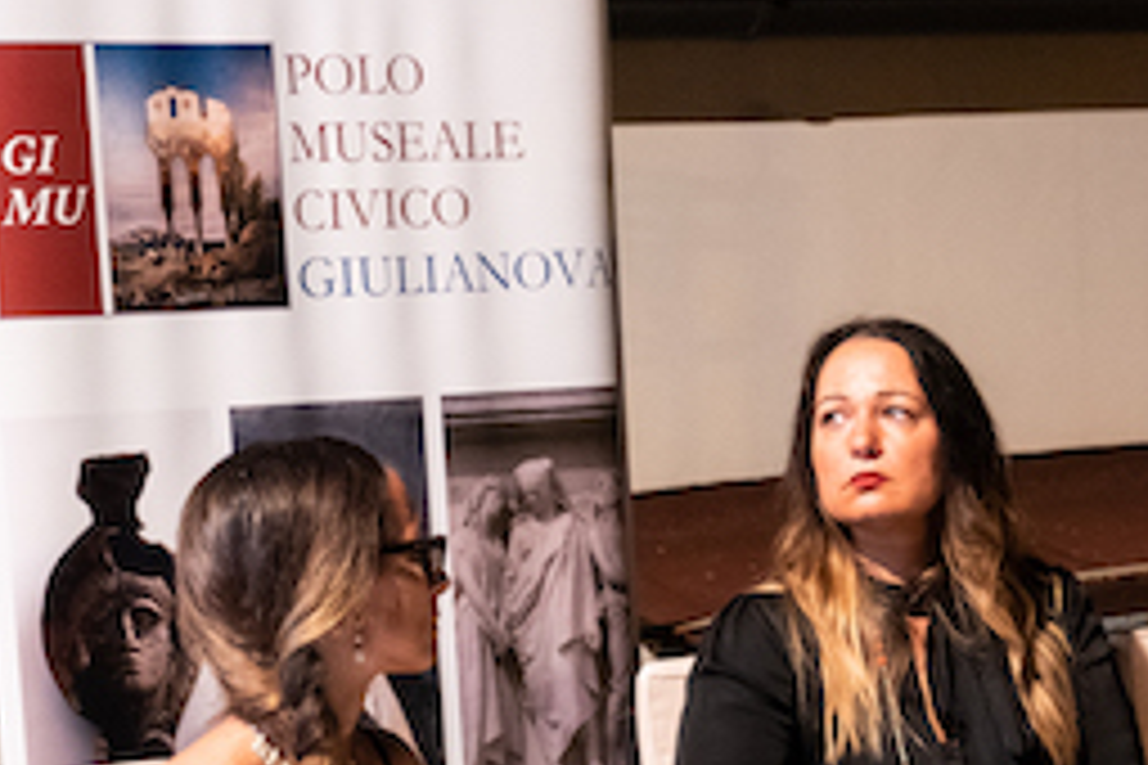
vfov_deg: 10.0
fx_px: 4305
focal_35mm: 135
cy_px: 844
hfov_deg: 14.7
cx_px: 1382
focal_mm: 35.3
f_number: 2.8
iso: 1250
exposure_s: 1/30
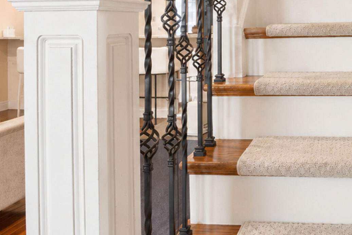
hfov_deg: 48.9
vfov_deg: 34.3
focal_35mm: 37
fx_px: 362
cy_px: 30
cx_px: 282
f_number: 2.8
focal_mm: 10
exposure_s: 1/13
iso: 100
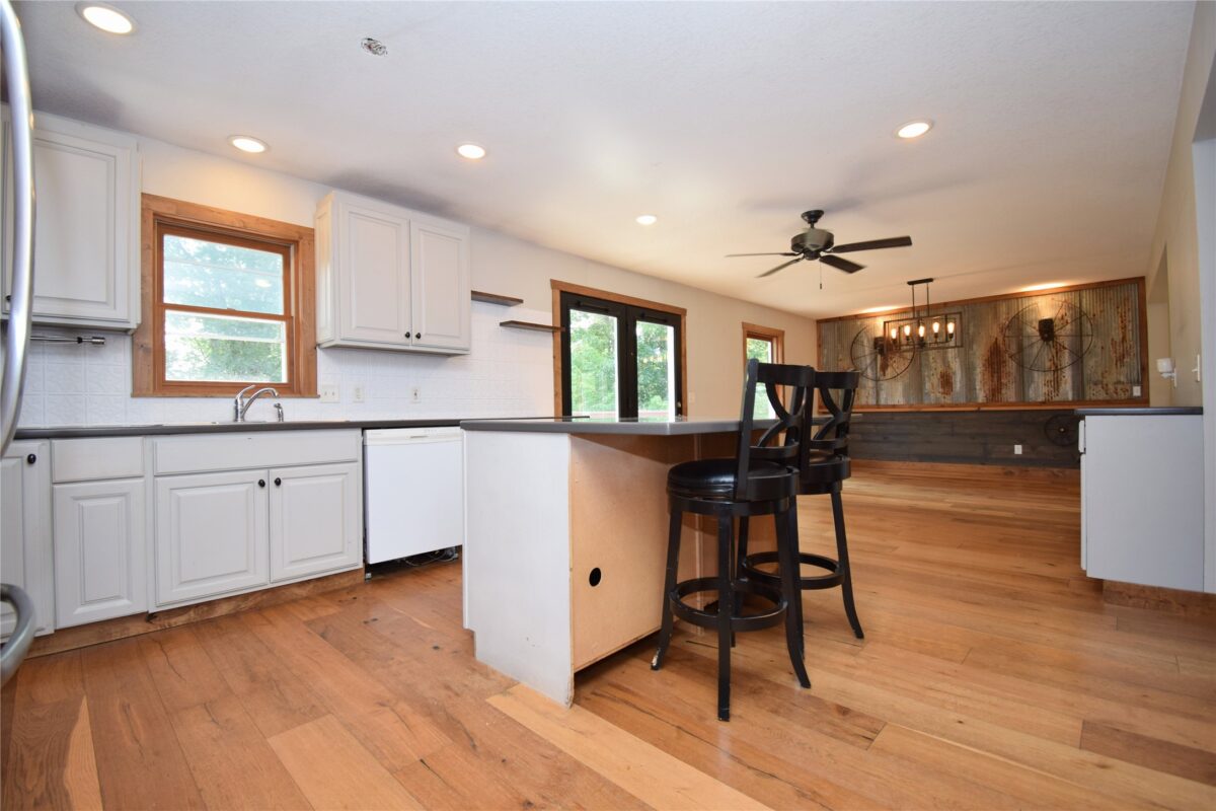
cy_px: 406
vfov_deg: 77.3
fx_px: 507
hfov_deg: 100.4
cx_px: 608
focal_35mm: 15
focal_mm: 10
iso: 400
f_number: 5
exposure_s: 1/100
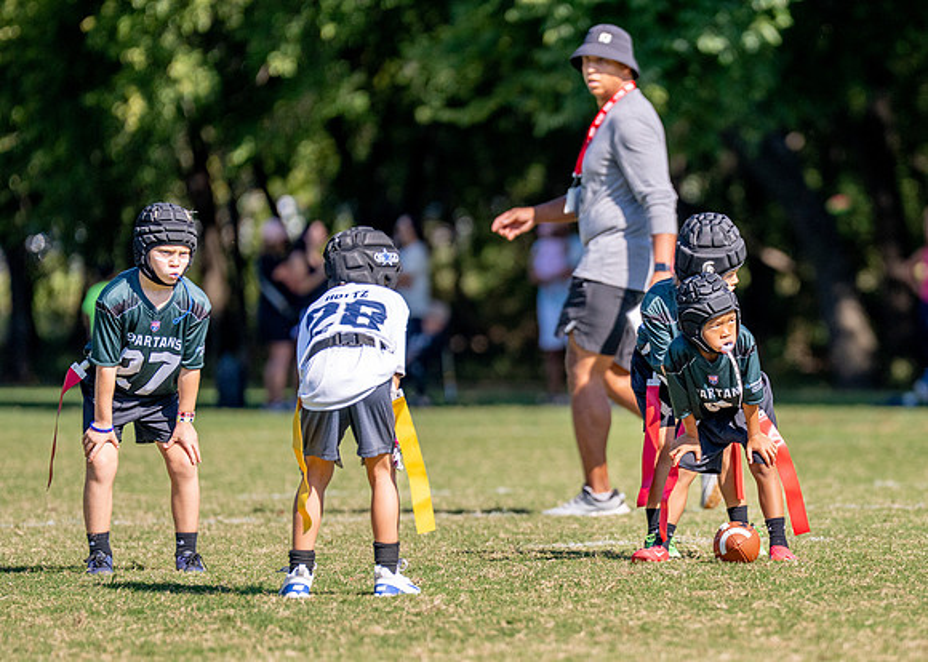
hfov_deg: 5.8
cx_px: 700
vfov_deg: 4.2
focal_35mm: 346
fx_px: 9108
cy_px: 380
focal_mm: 200
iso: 250
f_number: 2.8
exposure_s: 1/4000
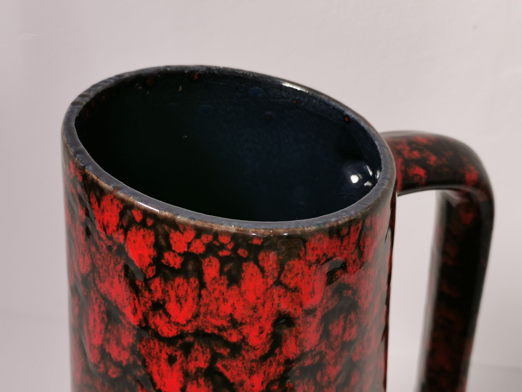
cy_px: 196
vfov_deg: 29.1
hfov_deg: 38.2
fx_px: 754
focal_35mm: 50
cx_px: 261
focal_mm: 5.58
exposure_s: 1/100
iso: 160
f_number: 1.8
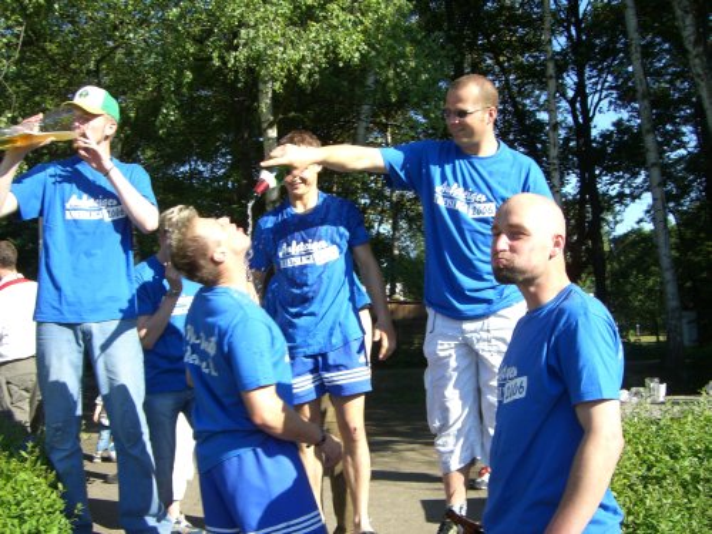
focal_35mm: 38
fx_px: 782
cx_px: 356
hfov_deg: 49.0
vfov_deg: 37.7
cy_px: 267
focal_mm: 6.2
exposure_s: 1/250
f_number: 4.3
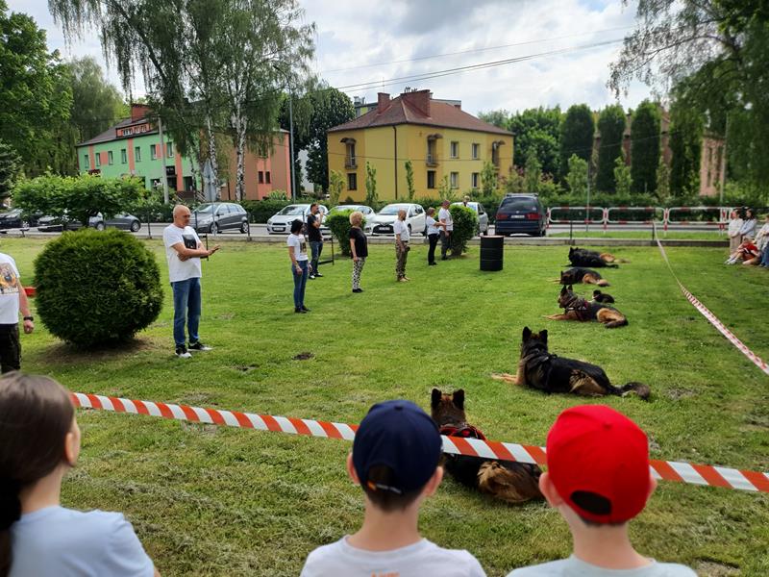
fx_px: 578
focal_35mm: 26
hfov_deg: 67.3
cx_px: 384
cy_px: 288
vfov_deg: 53.1
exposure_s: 1/2832
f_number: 1.5
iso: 50
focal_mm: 4.3
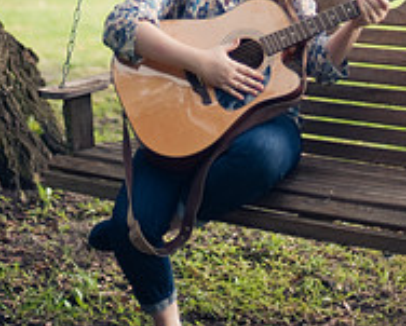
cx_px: 224
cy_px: -71
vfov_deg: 13.4
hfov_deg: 17.1
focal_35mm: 112
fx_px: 1348
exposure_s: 1/250
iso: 200
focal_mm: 50
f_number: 1.4
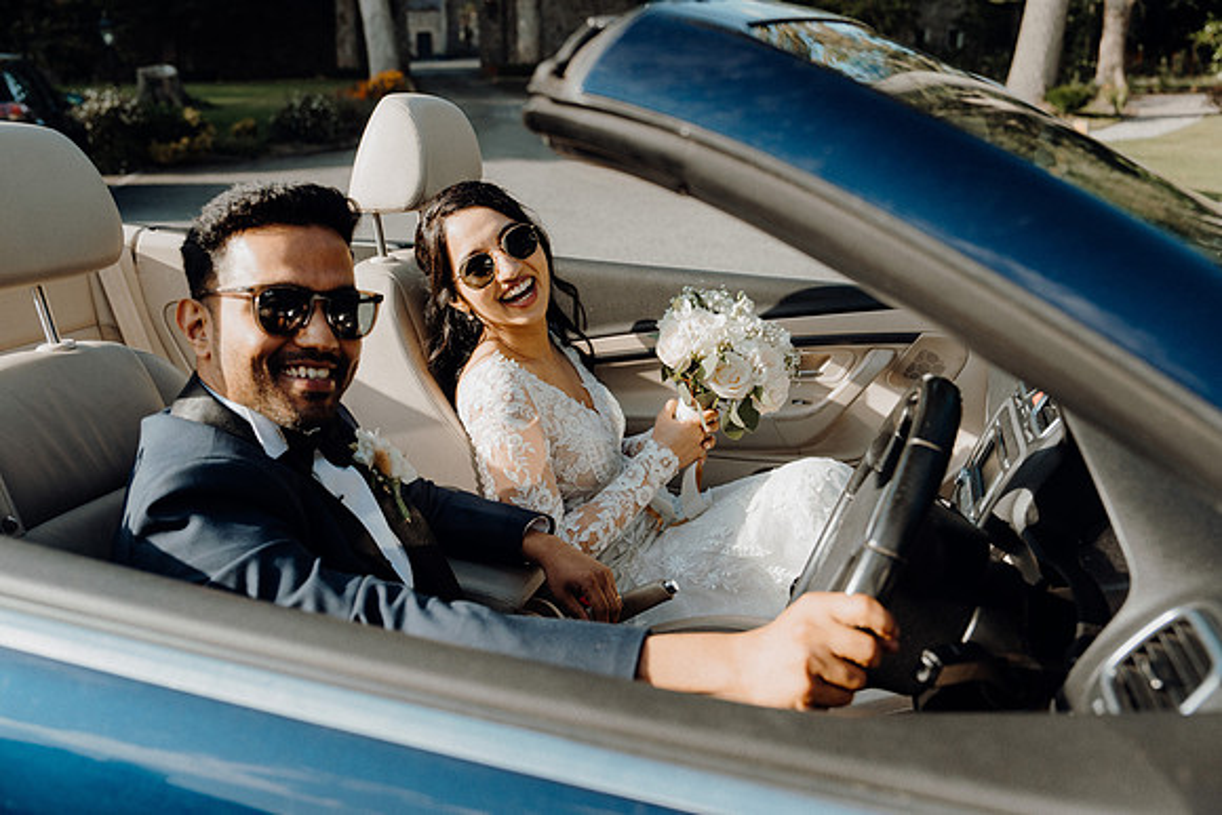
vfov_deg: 41.1
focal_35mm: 32
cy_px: 408
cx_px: 611
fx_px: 1086
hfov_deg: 58.7
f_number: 3.5
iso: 125
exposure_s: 1/640
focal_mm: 32
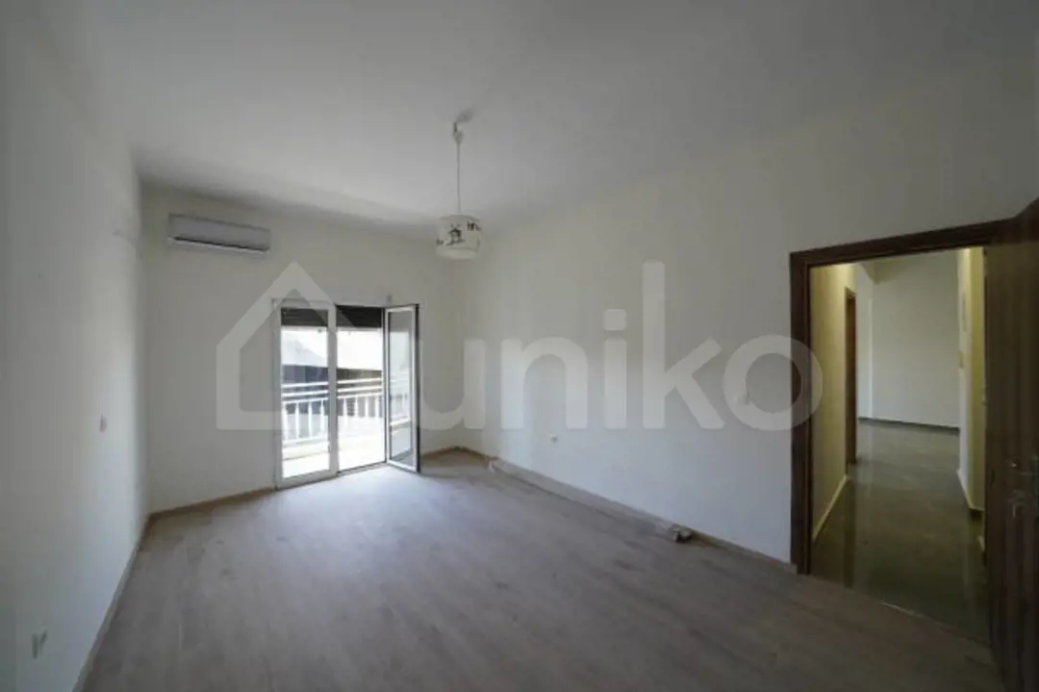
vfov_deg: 89.9
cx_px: 520
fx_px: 346
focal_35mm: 12
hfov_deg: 112.6
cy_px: 346
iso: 1000
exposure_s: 1/30
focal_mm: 12
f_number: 13
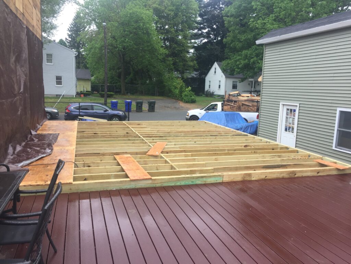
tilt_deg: -9.5
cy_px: 132
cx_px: 176
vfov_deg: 48.2
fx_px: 294
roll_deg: -2.7
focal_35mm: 29
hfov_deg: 61.7
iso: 32
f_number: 2.2
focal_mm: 4.15
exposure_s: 1/120
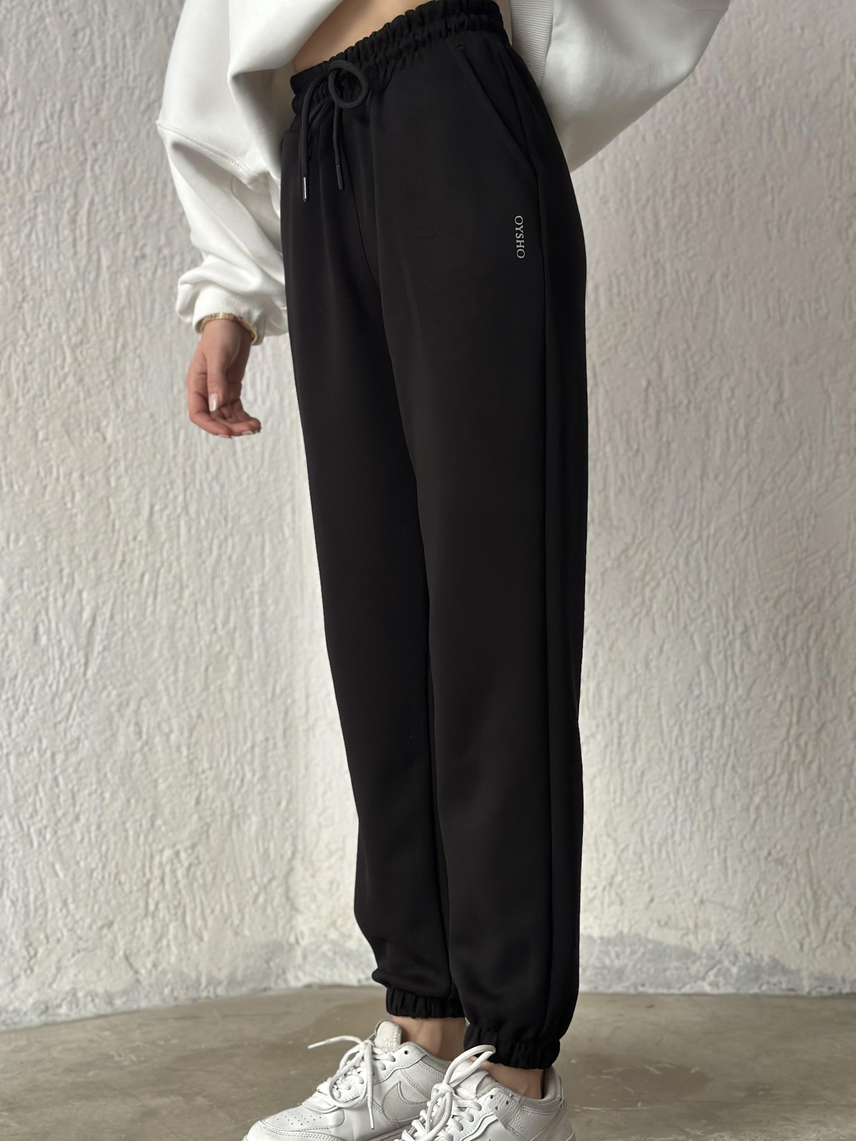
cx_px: 428
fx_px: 1583
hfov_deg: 30.3
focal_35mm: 48
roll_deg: +0.5
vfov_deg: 39.7
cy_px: 570
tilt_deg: +1.4
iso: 320
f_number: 1.78
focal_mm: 6.86
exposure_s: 1/60
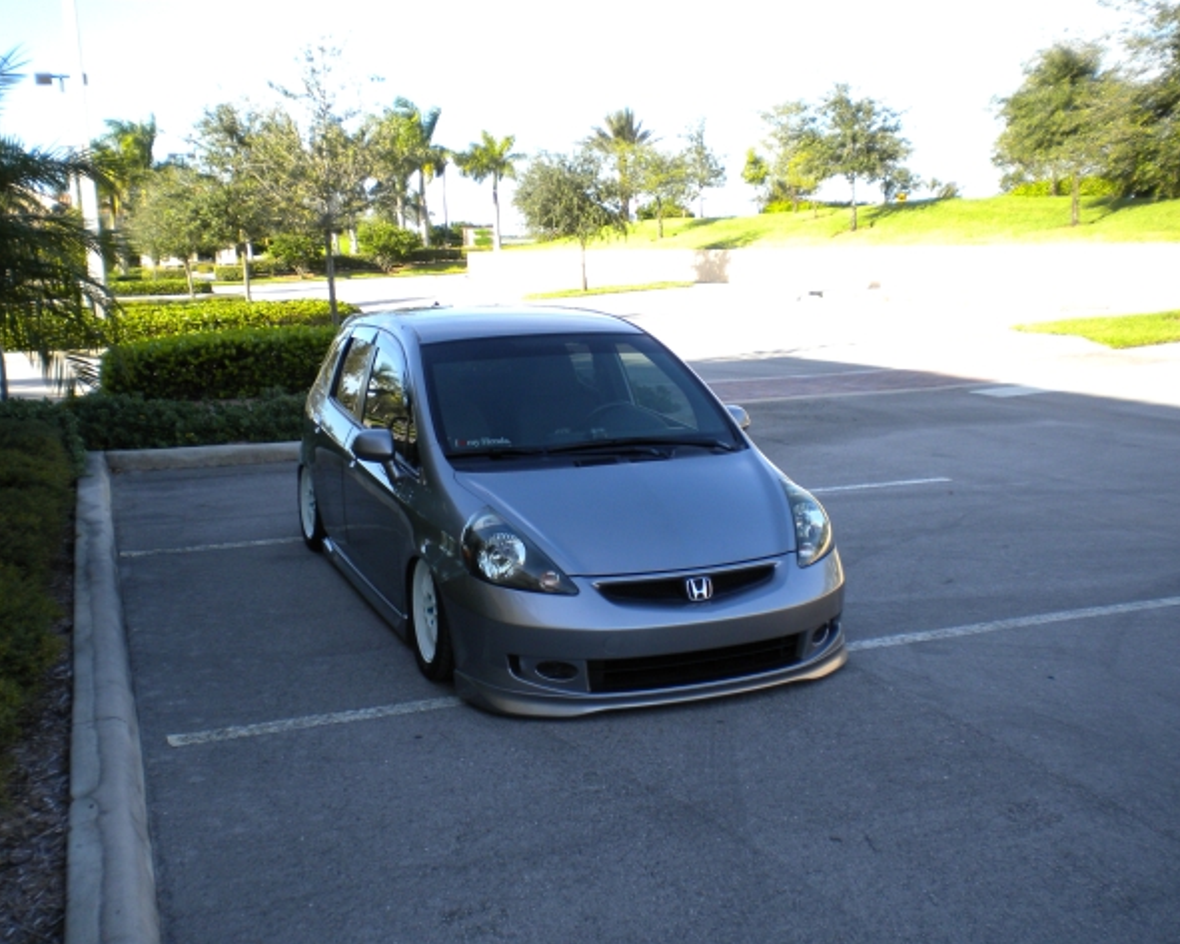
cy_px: 477
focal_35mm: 37
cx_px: 565
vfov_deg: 40.1
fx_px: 1292
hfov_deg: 49.1
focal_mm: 6.3
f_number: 4.6
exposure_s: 1/194
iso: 80
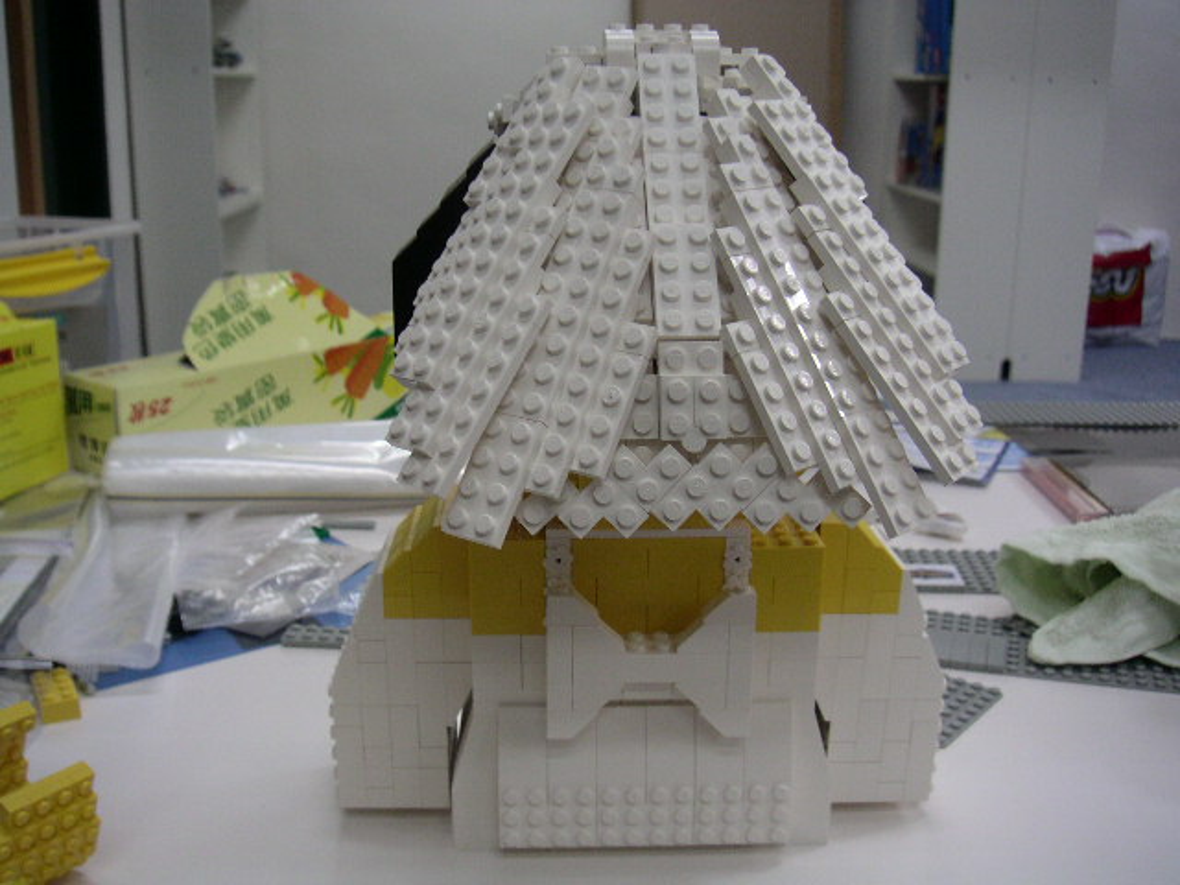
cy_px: 442
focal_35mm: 37
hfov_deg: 50.1
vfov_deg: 38.7
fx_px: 1261
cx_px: 590
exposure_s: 1/40
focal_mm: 5.7
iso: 100
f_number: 2.8
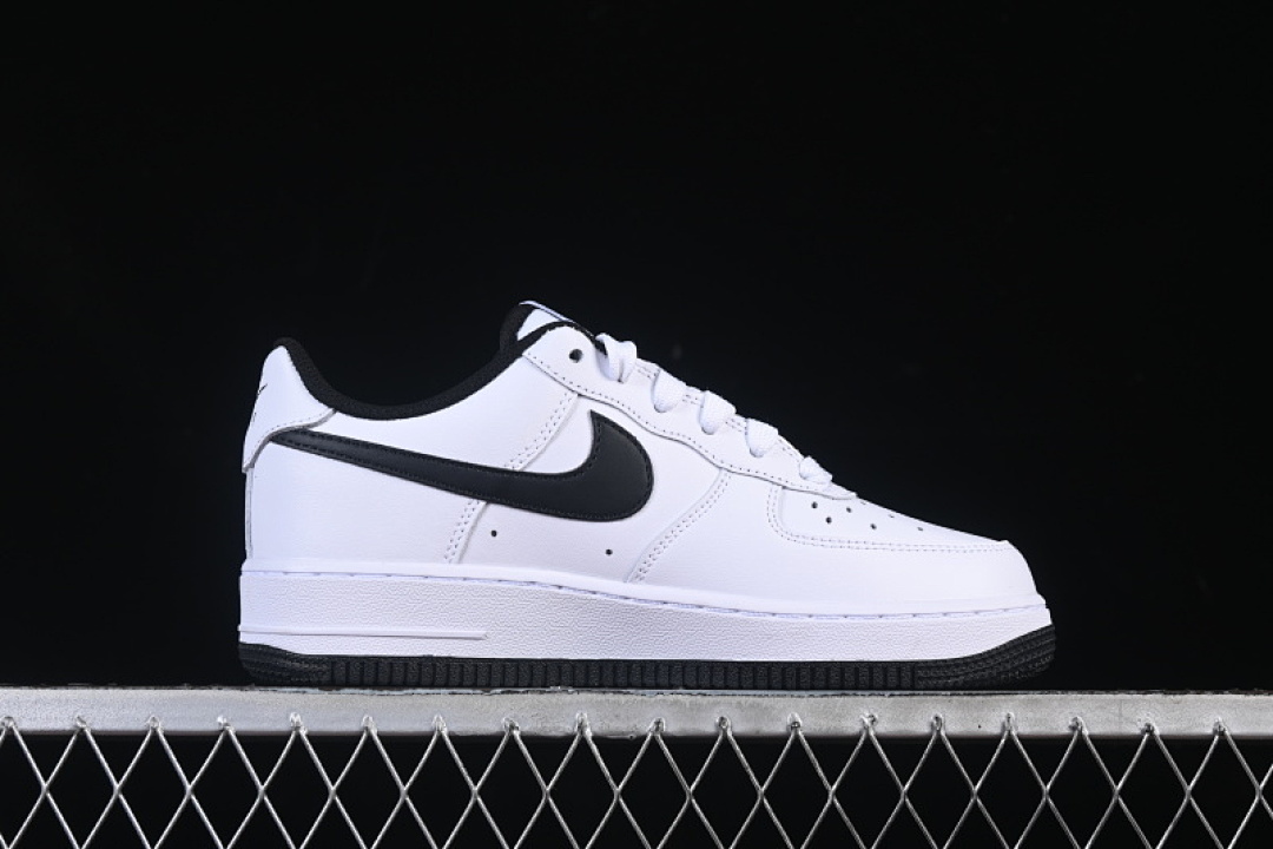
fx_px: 2652
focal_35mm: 75
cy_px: 424
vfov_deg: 18.2
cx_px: 636
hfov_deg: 27.0
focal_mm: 50
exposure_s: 1/100
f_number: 8
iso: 160
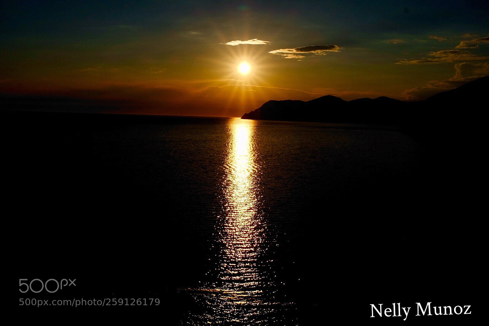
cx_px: 244
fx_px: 475
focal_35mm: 35
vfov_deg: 37.9
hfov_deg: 54.4
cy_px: 163
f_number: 16
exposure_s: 1/1500
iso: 200
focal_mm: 23.4
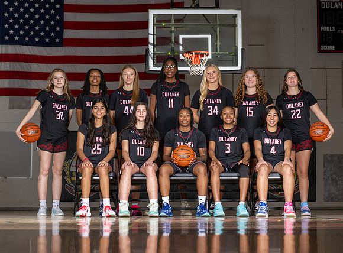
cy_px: 108
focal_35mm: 100
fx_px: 980
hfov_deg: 19.8
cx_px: 192
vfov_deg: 14.7
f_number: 5.6
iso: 80
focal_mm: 70
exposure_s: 1/125
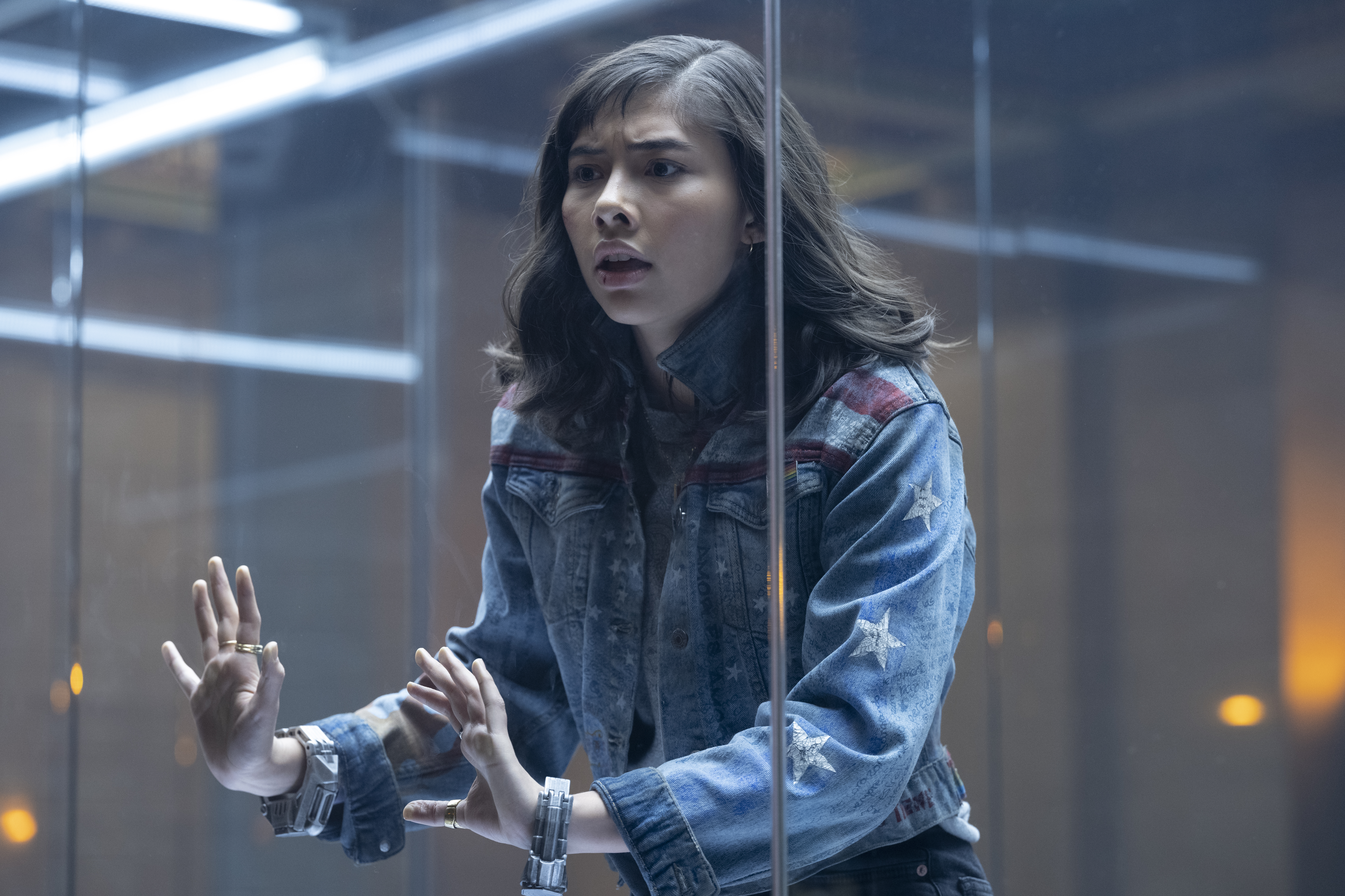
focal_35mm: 120
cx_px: 672
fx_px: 4483
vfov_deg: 11.4
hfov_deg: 17.1
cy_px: 448
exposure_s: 1/125
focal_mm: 120
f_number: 4.5
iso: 1600
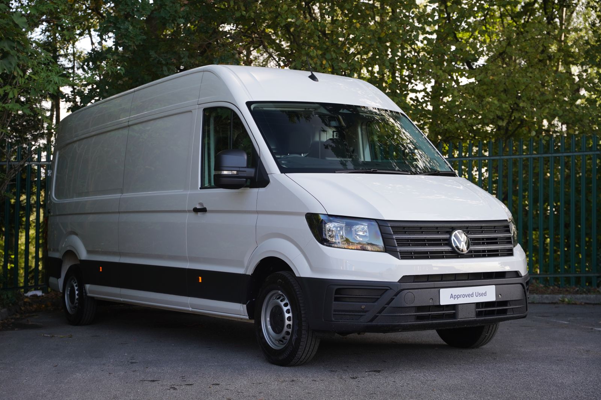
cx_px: 300
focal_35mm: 55
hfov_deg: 36.5
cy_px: 200
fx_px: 912
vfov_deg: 24.7
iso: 200
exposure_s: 1/160
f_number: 4
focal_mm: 54.7
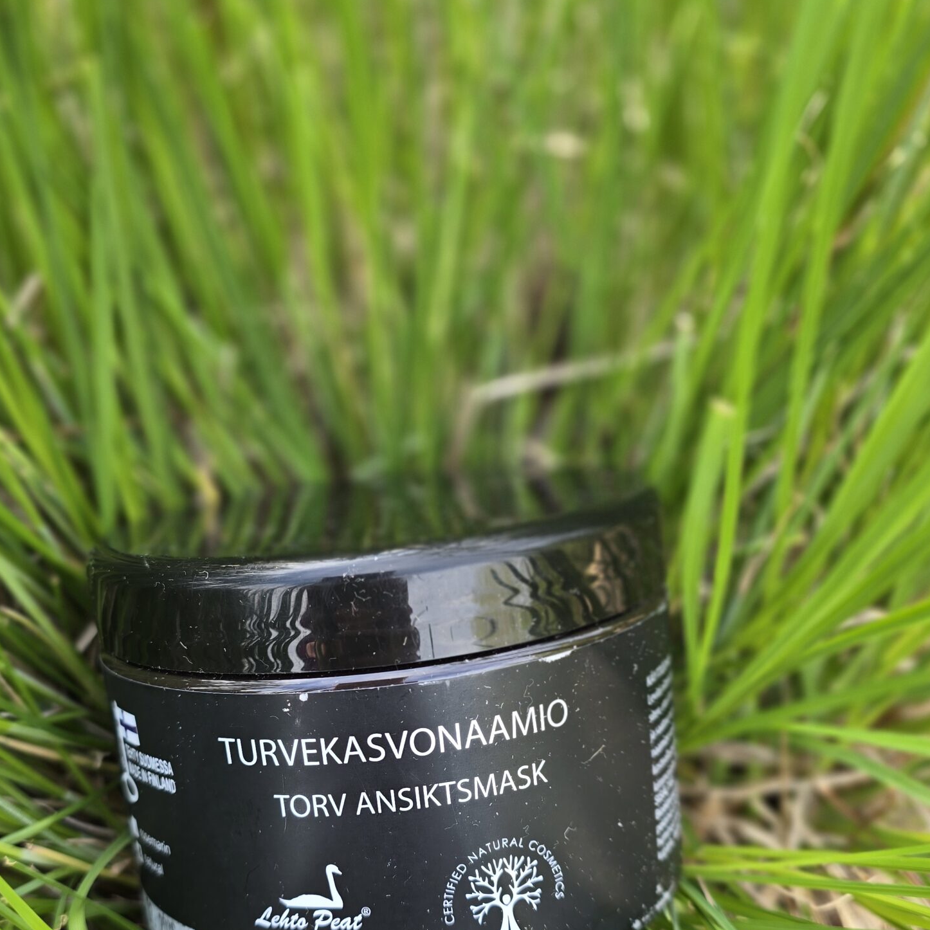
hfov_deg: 46.0
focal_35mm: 36
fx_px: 1094
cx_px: 408
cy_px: 640
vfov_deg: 45.2
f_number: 1.7
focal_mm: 6.3
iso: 32
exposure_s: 1/100
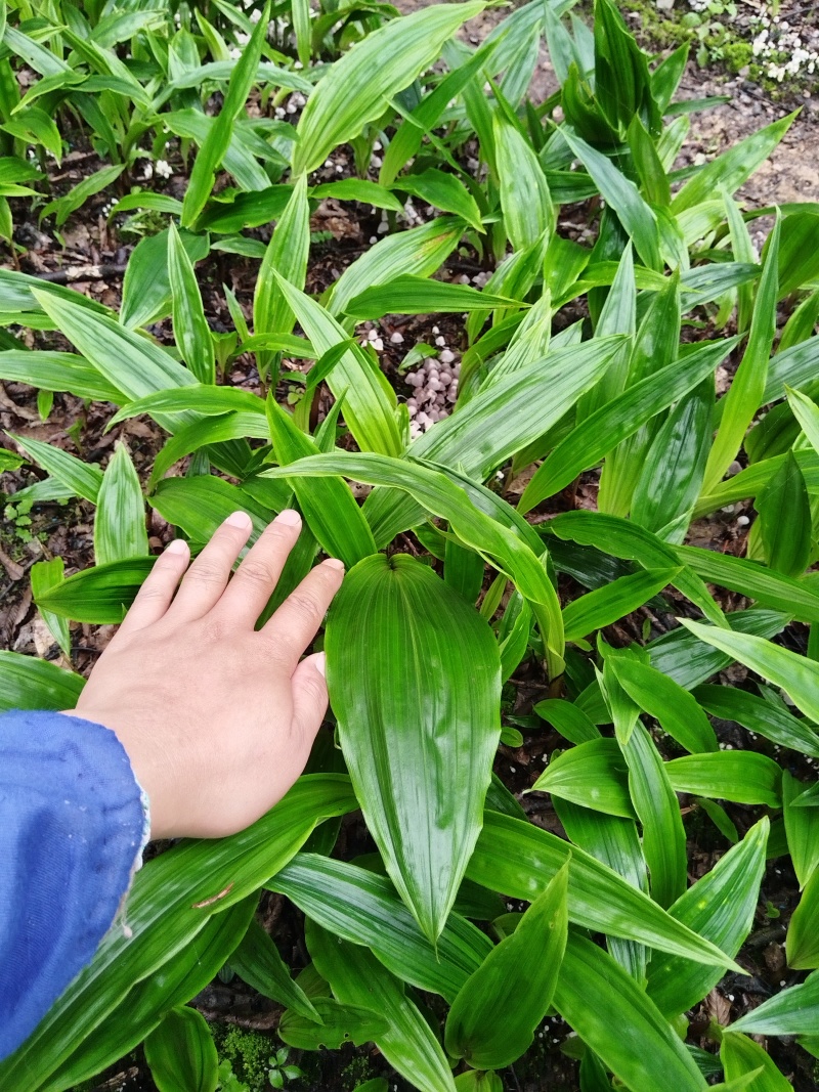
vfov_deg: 67.3
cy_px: 546
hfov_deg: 53.1
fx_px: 820
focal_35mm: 26
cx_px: 410
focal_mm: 4.95
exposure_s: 1/100
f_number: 1.9
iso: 456
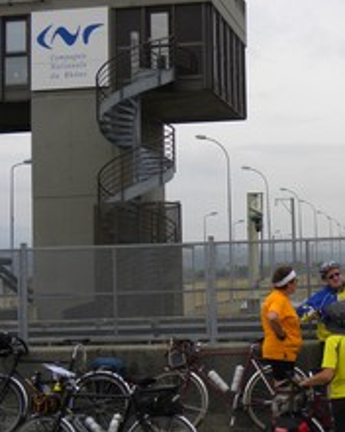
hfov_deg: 22.3
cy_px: 216
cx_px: 341
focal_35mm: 66
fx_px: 842
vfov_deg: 28.7
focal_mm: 5.9
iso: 64
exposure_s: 1/301
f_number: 5
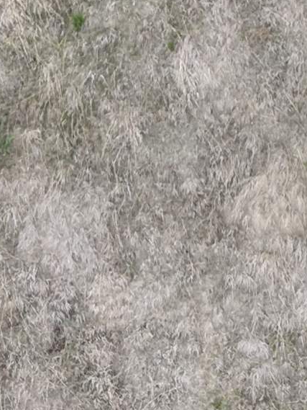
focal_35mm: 170
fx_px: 2009
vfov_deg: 9.8
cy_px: -672
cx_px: 423
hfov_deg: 8.6
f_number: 1.8
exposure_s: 1/1250
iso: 100
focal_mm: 8.67
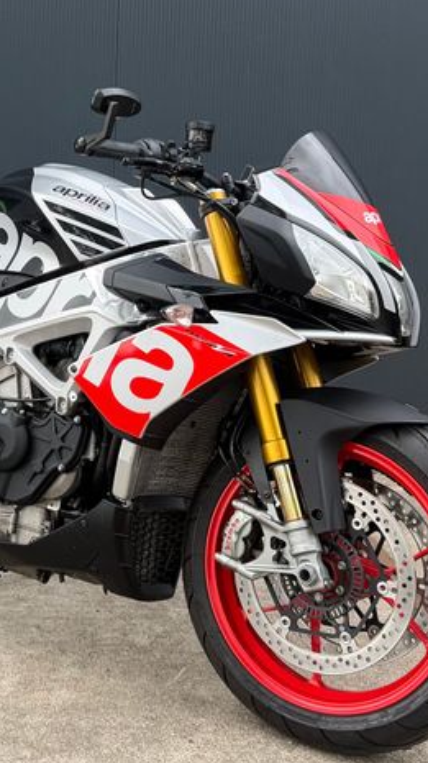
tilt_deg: -5.5
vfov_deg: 55.3
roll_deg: -0.6
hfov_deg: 31.4
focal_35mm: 36
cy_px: 376
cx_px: 49
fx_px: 728
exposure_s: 1/121
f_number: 1.78
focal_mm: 6.76
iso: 160
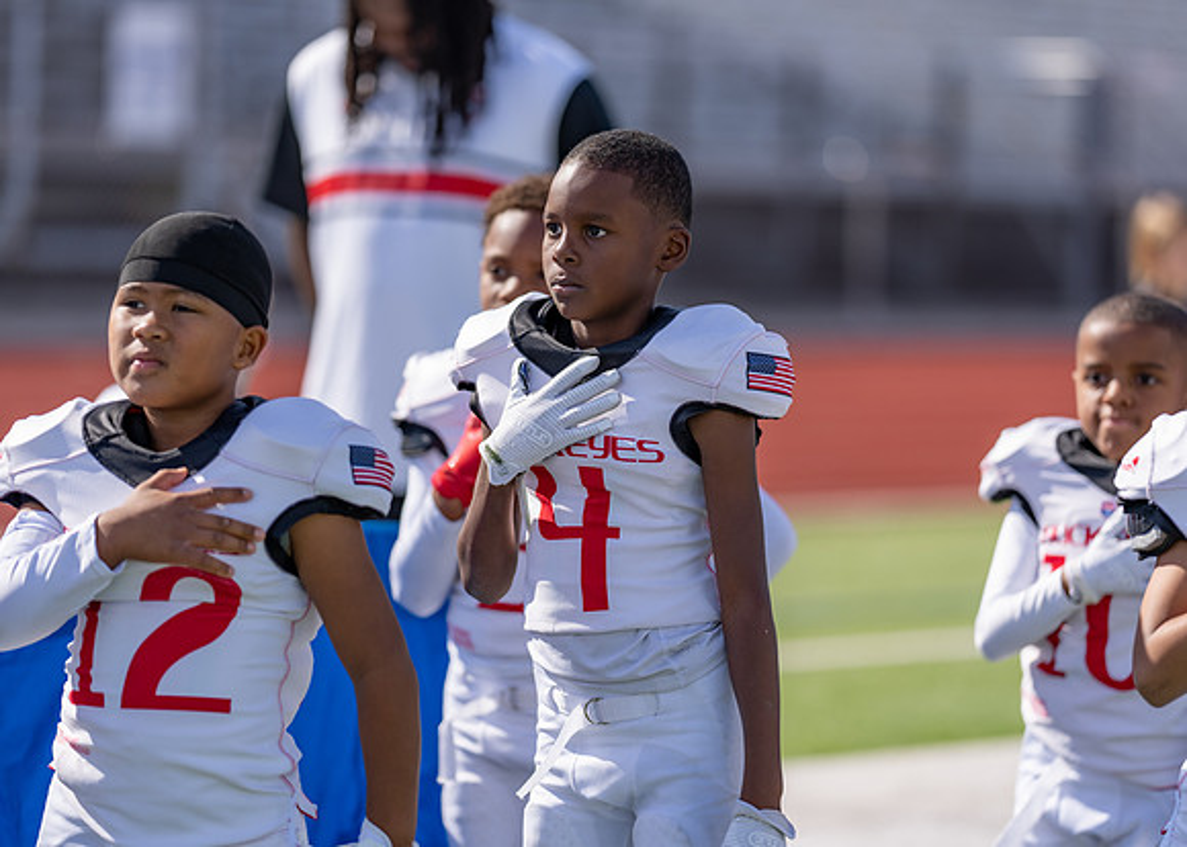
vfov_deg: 10.2
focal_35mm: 141
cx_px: 594
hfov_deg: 14.2
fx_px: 4768
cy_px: 424
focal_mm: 135
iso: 100
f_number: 1.8
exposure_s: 1/4000
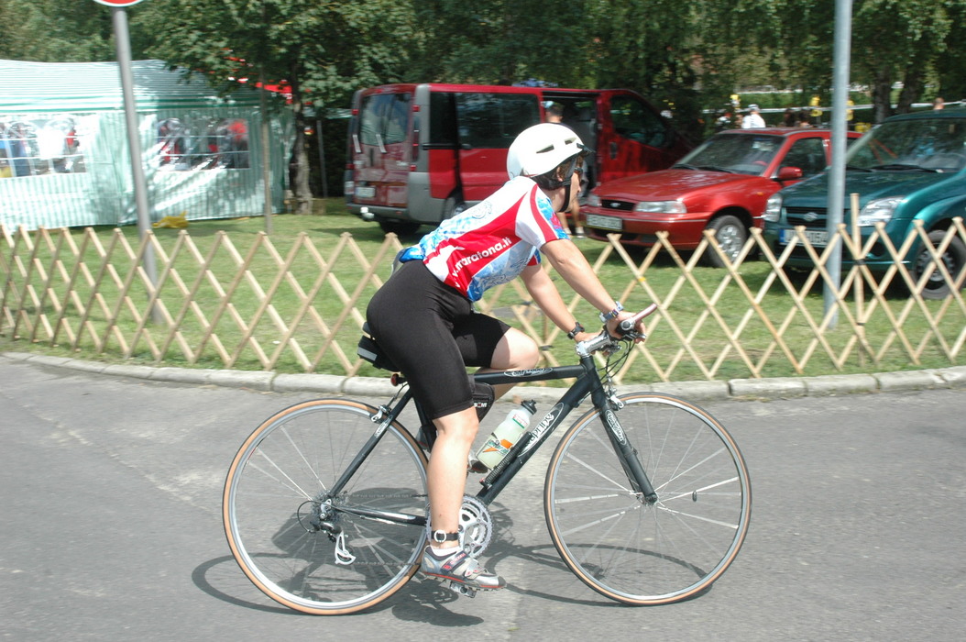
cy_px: 321
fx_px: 1126
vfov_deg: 31.8
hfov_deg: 46.4
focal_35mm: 42
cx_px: 483
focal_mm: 28
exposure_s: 1/500
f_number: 11
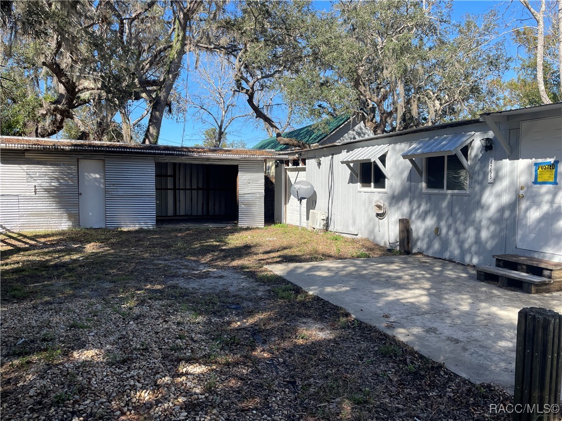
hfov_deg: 67.3
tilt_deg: -3.5
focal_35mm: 26
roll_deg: -0.3
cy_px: 210
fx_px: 422
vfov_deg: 53.1
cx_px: 281
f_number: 1.6
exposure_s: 1/1453
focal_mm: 4.2
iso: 32
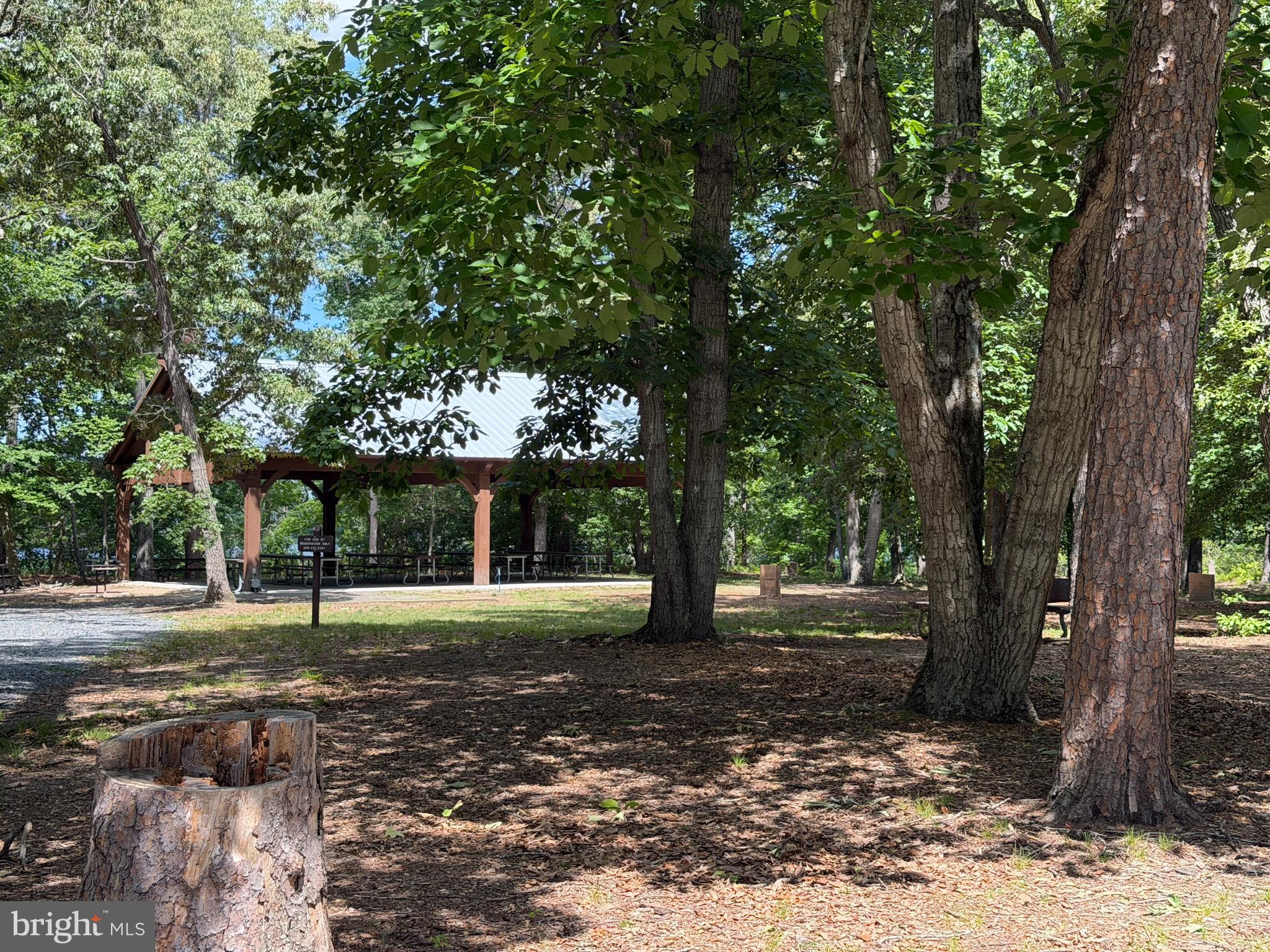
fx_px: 1761
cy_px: 476
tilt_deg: +0.8
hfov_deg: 39.7
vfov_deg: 30.3
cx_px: 635
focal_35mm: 48
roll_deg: +0.5
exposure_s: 1/906
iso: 100
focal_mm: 6.76
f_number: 1.78
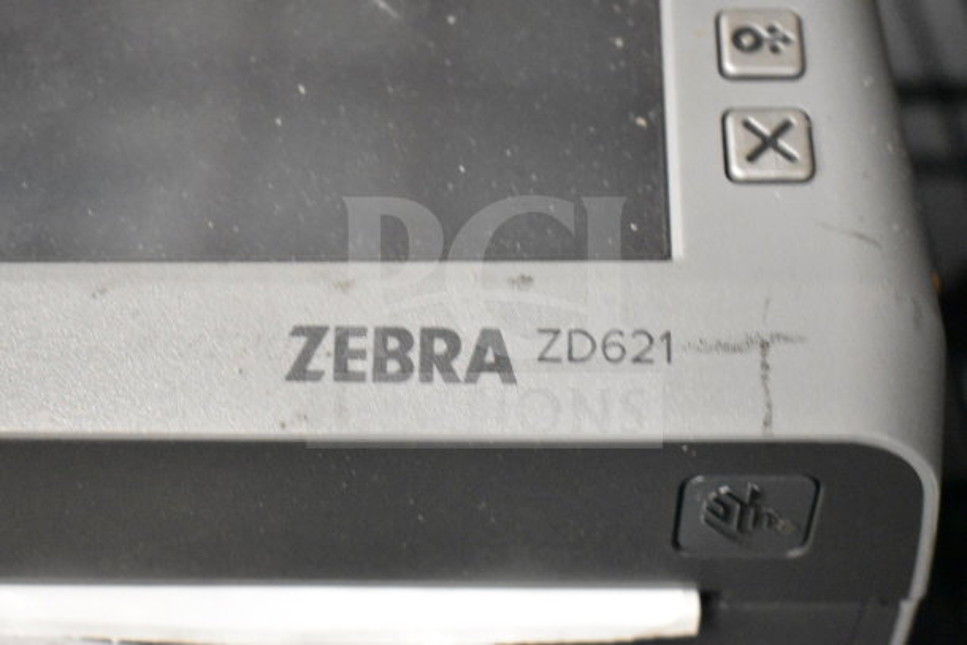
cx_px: 484
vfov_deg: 25.1
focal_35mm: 54
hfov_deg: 36.9
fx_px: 1451
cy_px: 322
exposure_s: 1/60
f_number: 4.8
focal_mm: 36
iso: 11400
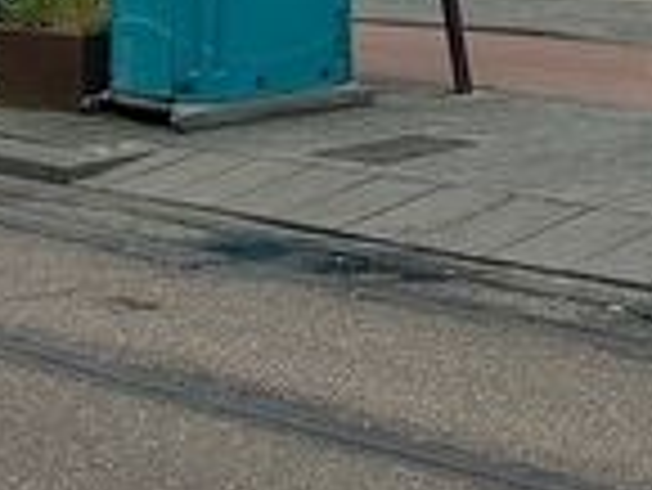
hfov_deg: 14.7
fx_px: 2488
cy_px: -841
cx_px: 616
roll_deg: +1.8
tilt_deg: +14.1
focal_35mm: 132
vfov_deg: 9.5
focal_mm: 6.86
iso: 80
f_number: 1.78
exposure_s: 1/3356
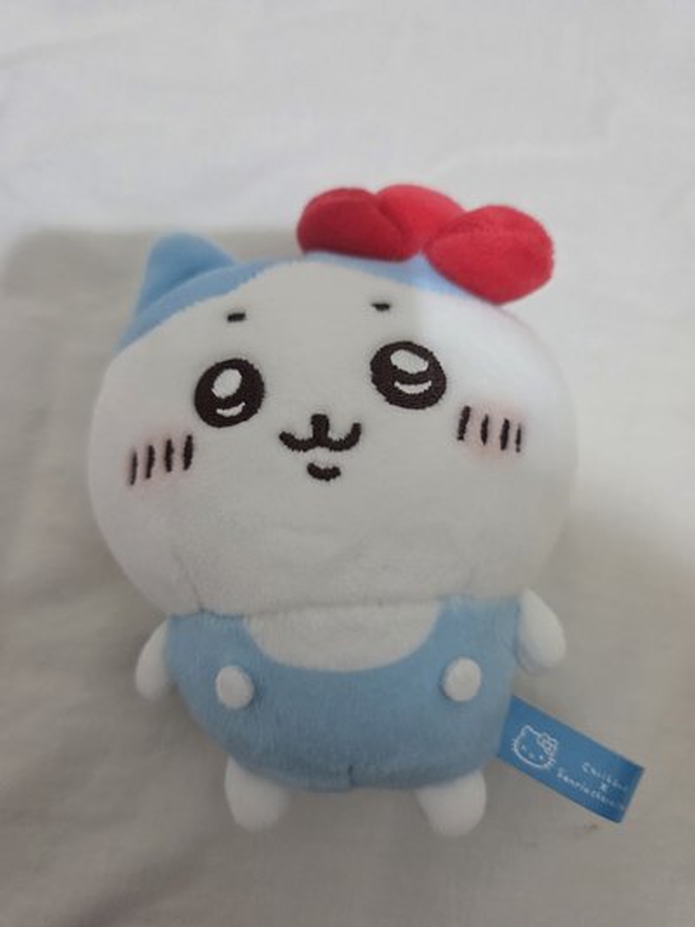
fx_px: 615
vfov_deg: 73.9
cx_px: 348
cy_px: 464
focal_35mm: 23
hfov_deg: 58.9
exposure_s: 1/120
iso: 1000
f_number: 1.8
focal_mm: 5.4
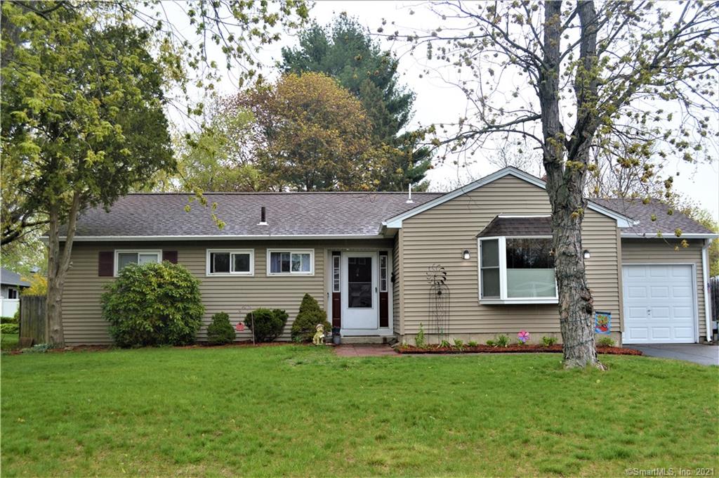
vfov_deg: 36.8
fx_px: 718
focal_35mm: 36
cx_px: 360
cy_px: 239
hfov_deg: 53.2
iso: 220
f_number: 5.6
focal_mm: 24
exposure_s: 1/125
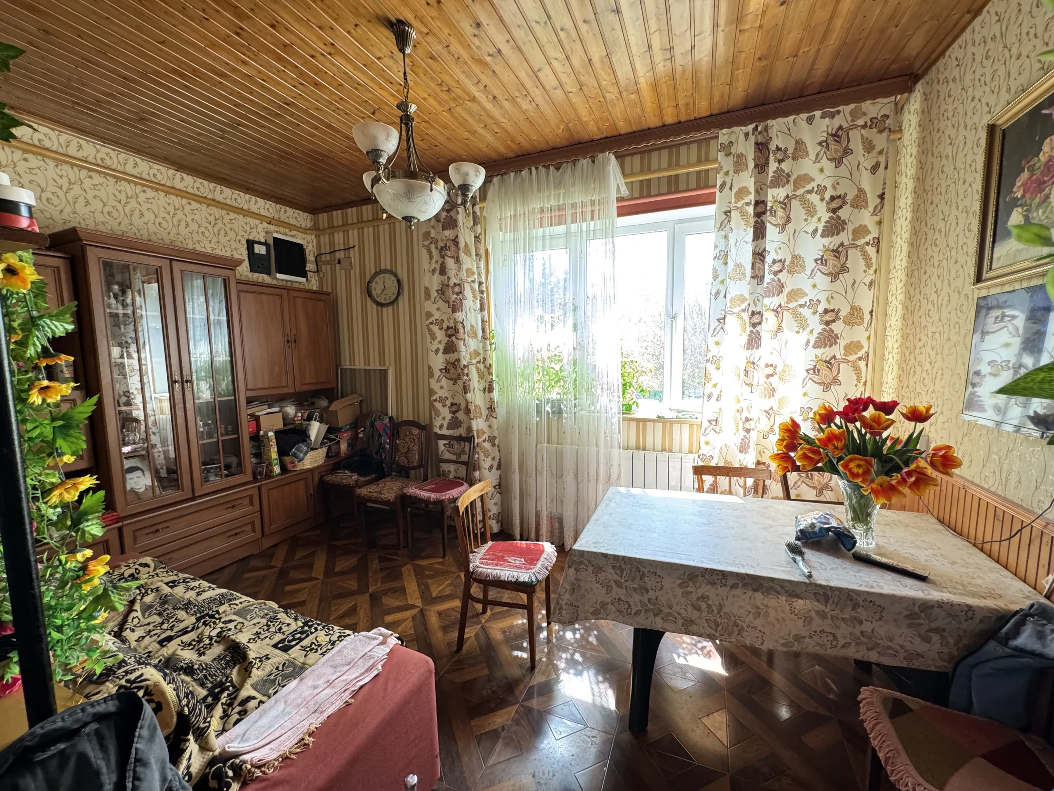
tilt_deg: -5.9
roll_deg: +0.6
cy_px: 396
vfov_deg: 85.7
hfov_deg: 102.1
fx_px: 426
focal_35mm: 14
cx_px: 527
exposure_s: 1/91
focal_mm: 2.22
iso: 320
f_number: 2.2
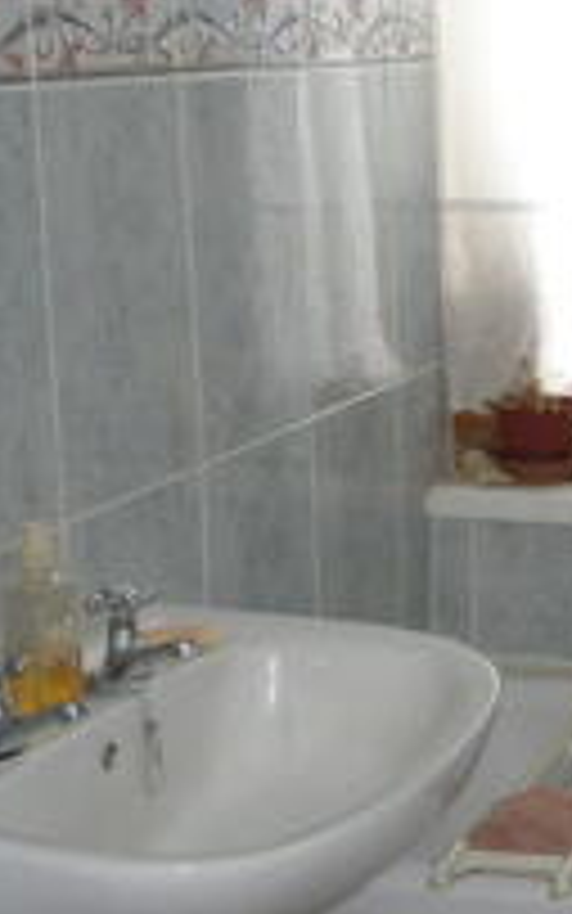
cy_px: 353
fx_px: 1894
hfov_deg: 16.5
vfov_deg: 27.1
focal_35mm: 76
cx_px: 687
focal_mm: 4.1
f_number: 3.3
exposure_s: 1/30
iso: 100
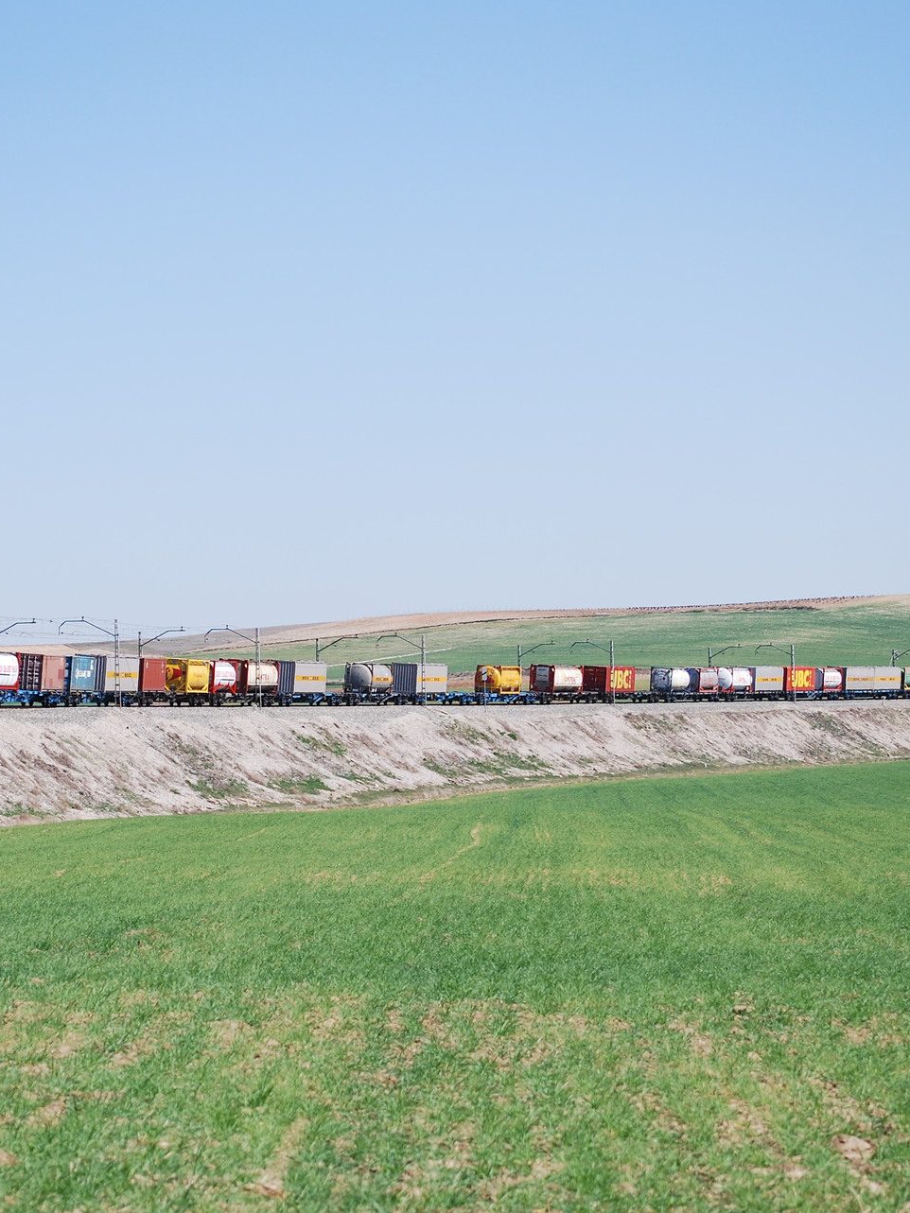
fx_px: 4698
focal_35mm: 134
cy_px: 606
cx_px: 357
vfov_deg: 14.7
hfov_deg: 11.1
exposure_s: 1/500
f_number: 6.3
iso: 100
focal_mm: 62
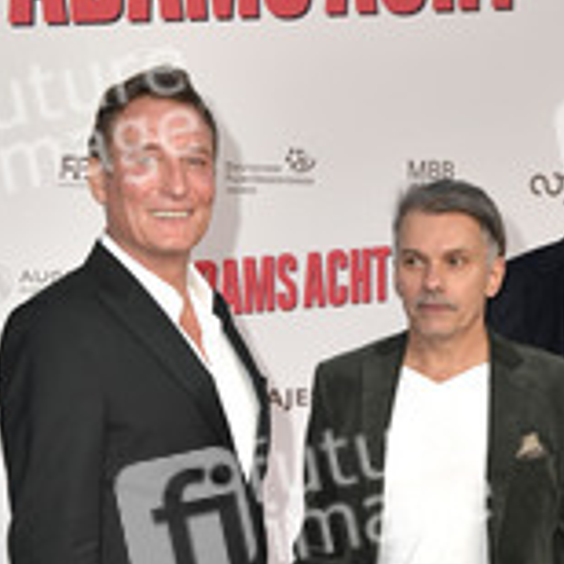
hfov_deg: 16.4
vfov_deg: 15.8
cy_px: 685
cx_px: 410
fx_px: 1954
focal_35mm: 106
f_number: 7.1
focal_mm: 48
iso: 1600
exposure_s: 1/160
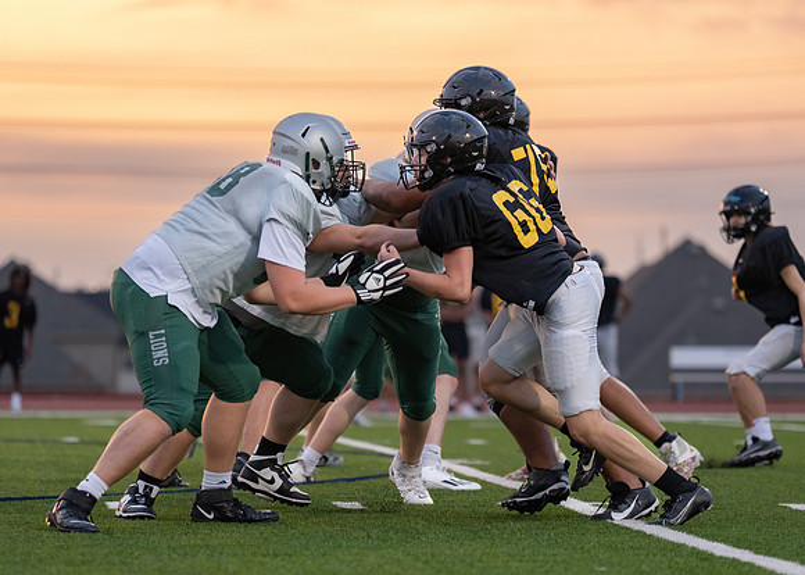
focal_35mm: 200
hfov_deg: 10.1
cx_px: 365
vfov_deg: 7.2
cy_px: 333
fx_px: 4570
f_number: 2.8
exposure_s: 1/1250
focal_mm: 163
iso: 1250
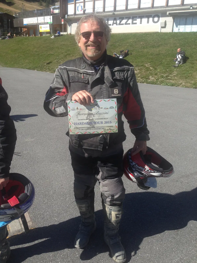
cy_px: 132
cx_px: 98
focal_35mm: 33
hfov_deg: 42.9
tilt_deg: -15.0
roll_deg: -2.7
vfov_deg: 55.4
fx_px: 250
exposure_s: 1/1178
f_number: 2.4
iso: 50
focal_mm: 4.12
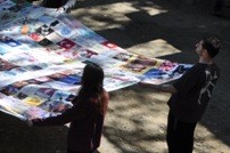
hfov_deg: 15.9
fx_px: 756
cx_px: -112
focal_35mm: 119
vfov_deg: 11.3
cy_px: -20
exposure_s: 1/80
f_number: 9
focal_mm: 25
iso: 200
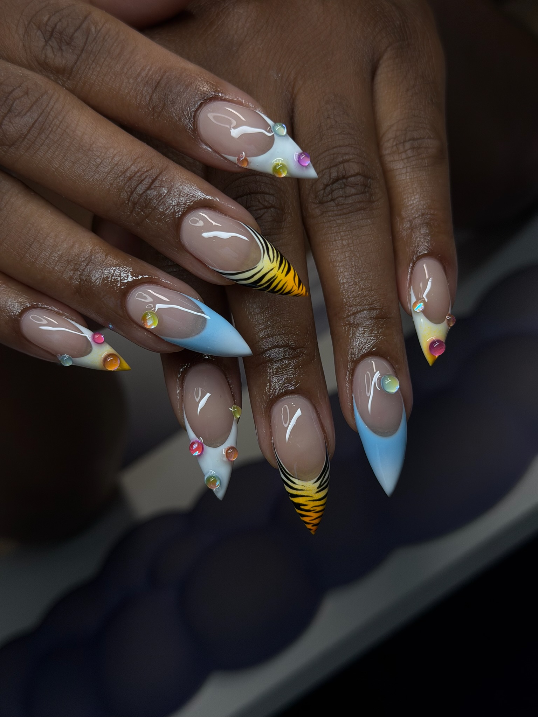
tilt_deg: -32.2
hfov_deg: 30.3
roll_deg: +32.7
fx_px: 995
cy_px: 358
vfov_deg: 39.7
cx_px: 269
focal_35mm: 48
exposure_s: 1/523
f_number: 1.78
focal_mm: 6.76
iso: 64
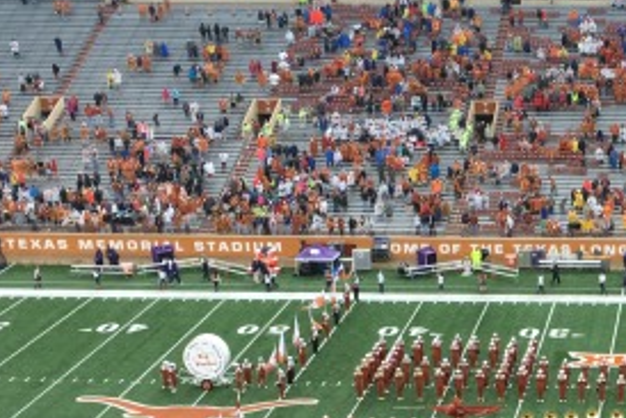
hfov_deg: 22.2
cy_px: 507
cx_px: 637
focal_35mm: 88
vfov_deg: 15.0
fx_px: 1531
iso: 40
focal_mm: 4.15
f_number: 2.2
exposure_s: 1/120
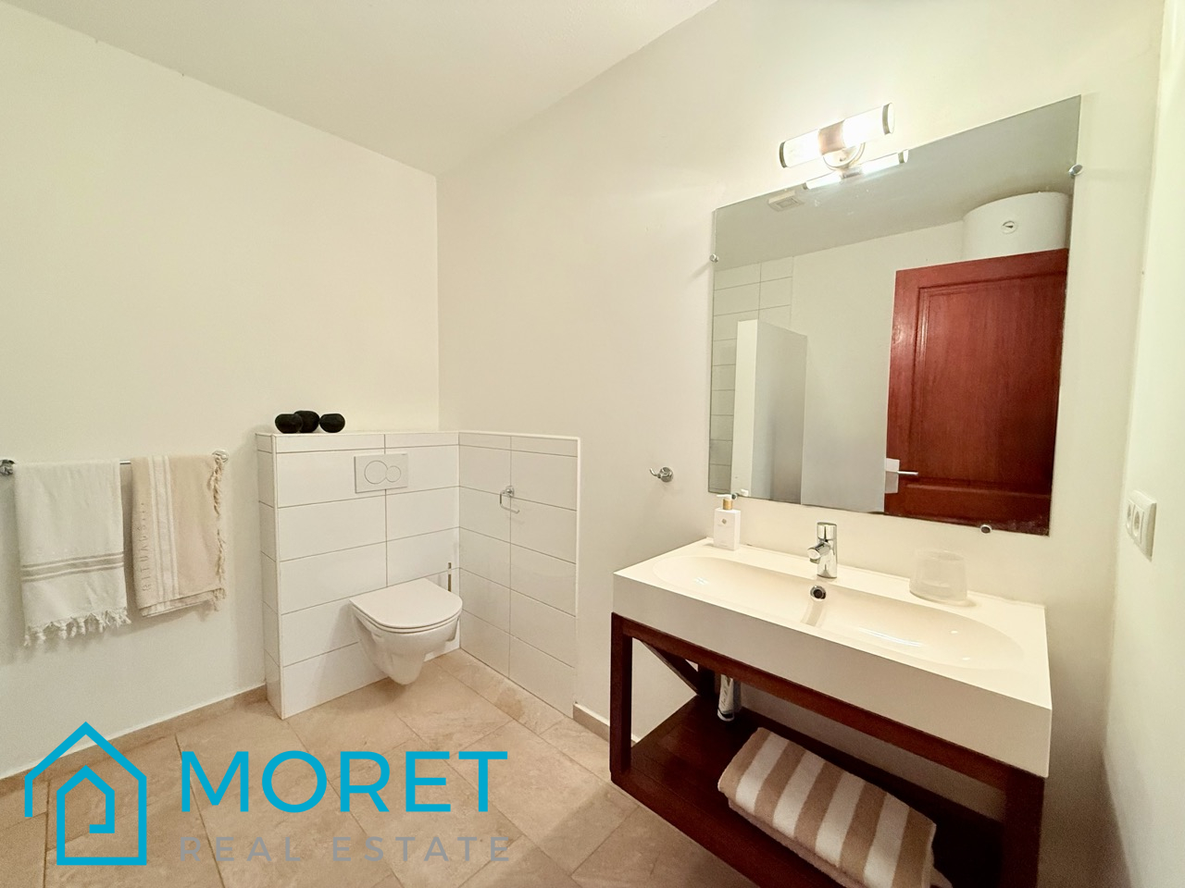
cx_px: 592
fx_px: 479
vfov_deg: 85.7
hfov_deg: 102.1
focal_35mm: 14
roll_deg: -1.1
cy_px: 444
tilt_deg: -3.5
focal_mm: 2.22
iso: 400
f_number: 2.2
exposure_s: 1/50
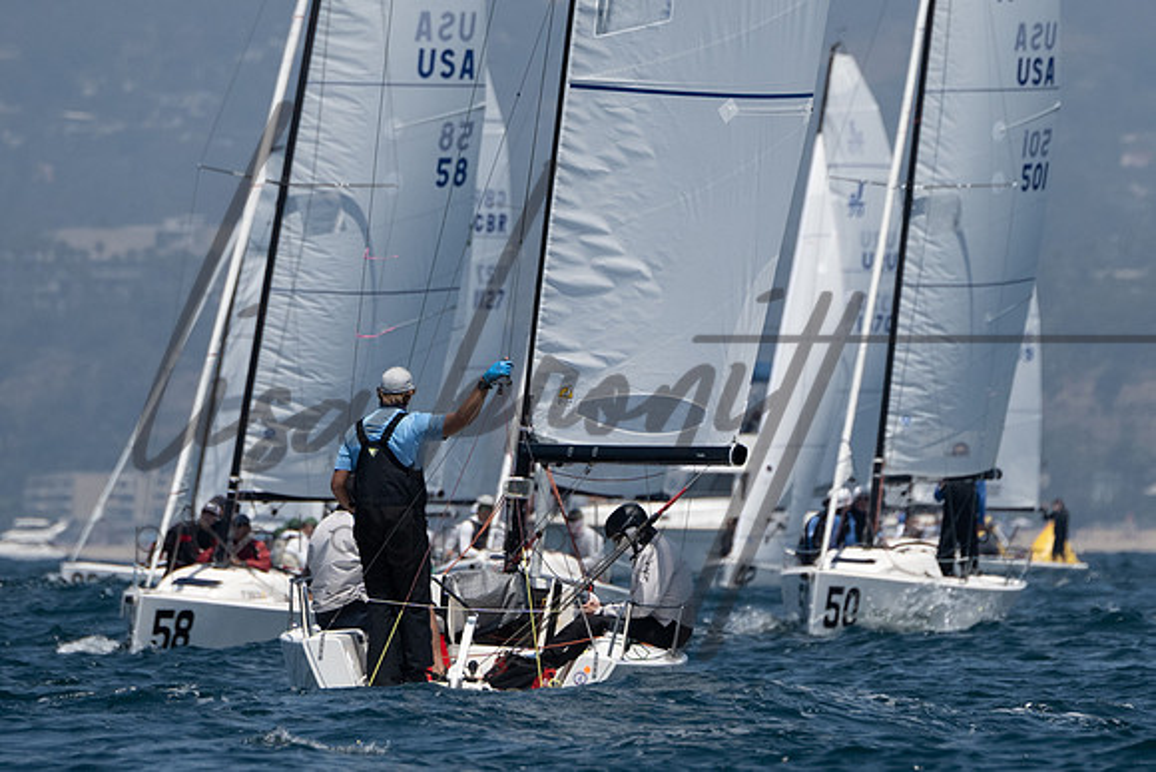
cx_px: 787
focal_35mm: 839
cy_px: 443
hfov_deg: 2.5
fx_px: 26940
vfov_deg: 1.6
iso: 400
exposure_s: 1/2000
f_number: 6.3
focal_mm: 380
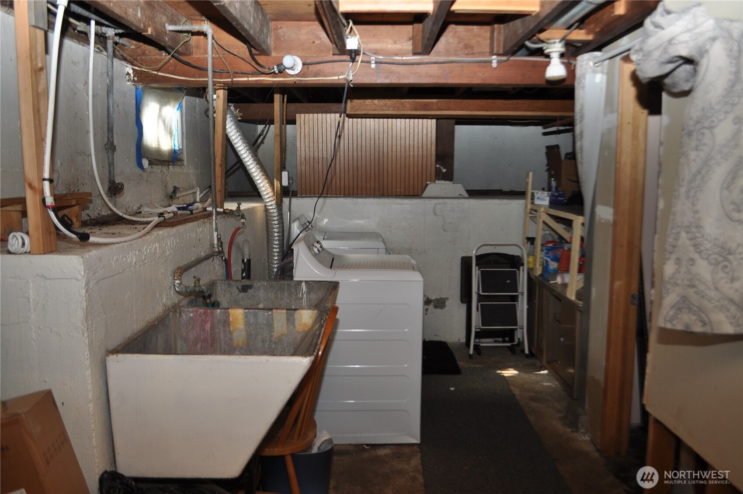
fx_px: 618
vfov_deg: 43.5
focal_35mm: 30
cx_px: 372
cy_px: 247
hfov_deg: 62.0
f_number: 4
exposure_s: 1/60
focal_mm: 20
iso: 200
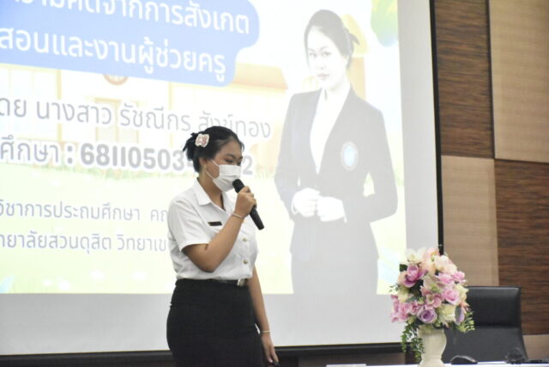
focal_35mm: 93
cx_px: 274
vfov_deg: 14.7
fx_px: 1418
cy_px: 184
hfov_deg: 21.9
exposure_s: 1/320
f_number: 5
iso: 12800
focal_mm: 62
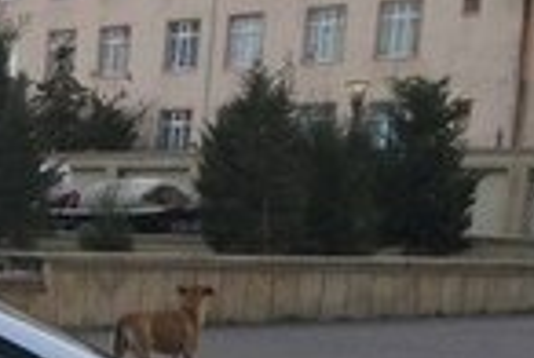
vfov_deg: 9.6
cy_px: 634
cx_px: -289
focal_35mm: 136
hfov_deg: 14.0
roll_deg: -4.8
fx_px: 2021
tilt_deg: -12.3
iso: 32
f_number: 2.2
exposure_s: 1/342
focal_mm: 4.15
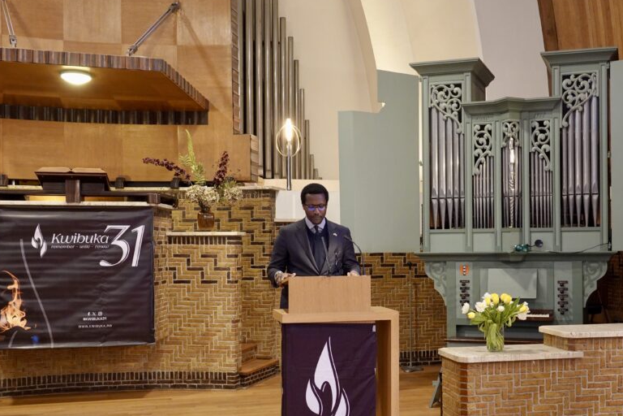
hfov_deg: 44.1
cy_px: 254
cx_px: 393
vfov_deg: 30.4
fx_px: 761
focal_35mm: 44
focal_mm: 12.04
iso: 800
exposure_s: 1/20
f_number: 2.8
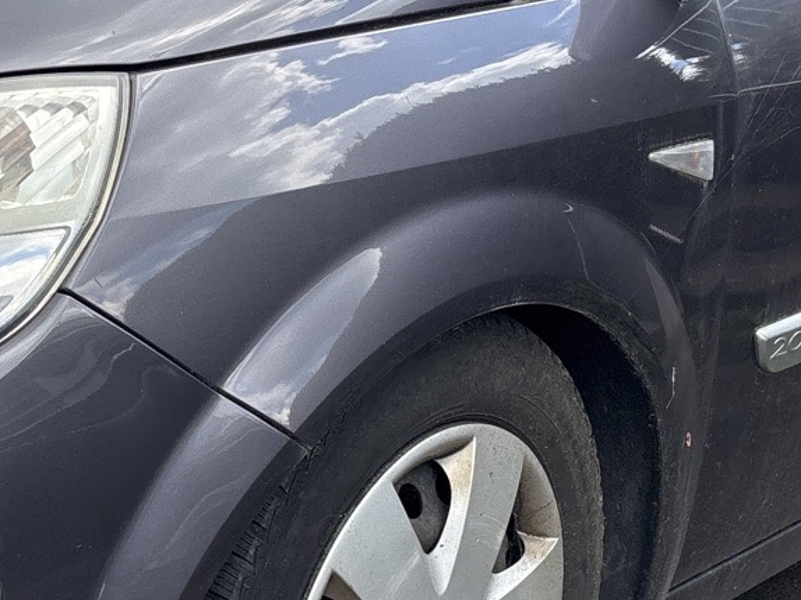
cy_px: 243
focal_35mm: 87
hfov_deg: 22.3
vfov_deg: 16.9
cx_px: 186
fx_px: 2012
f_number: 1.6
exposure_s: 1/1047
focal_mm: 5.96
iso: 50
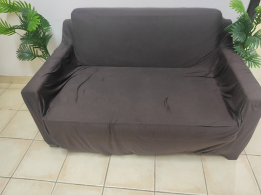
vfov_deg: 74.7
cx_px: 130
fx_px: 128
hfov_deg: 91.1
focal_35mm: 17
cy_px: 98
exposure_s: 1/20
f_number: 1.79
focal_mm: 4.74
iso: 712
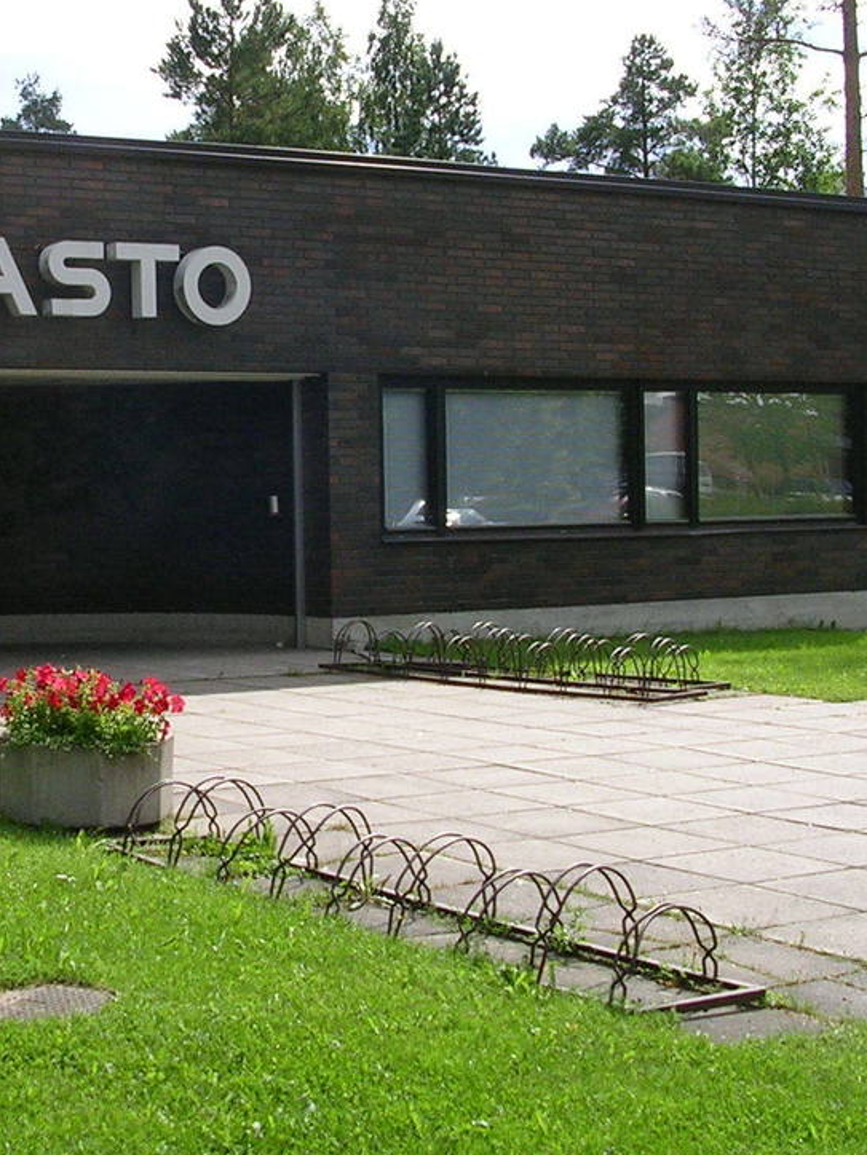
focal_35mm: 70
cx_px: 194
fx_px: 2338
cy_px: 480
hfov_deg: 20.8
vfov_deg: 27.7
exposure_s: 1/258
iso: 50
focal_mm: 5.8
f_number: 5.6
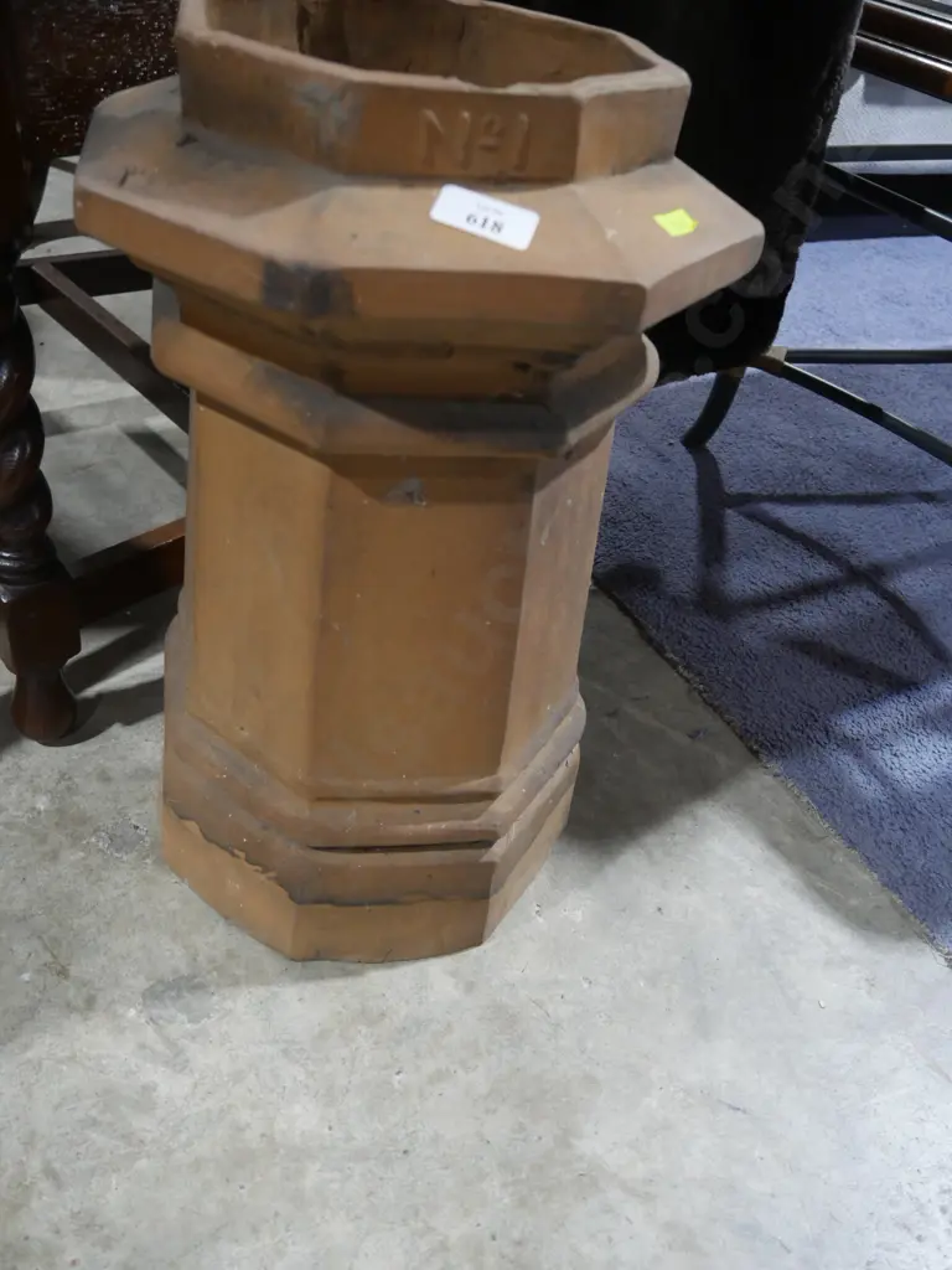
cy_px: 635
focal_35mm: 28
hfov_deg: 49.7
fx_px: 1027
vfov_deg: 63.4
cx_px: 476
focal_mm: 14
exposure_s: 1/60
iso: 800
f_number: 3.5
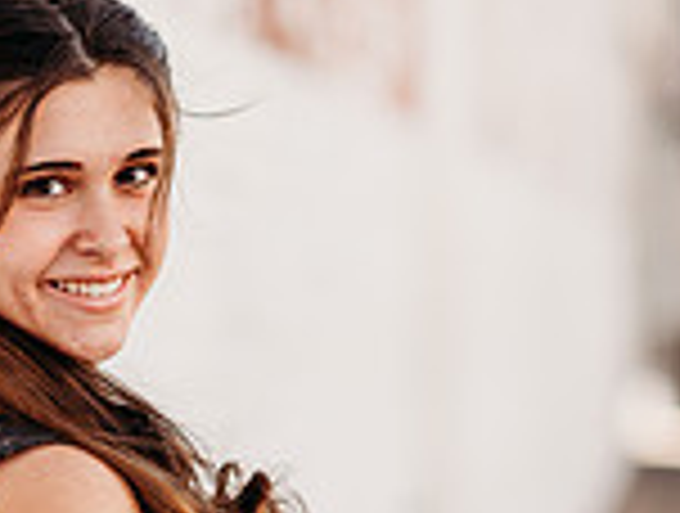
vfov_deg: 6.1
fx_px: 4785
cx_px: 41
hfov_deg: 8.1
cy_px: 630
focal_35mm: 243
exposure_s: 1/800
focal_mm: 85
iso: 100
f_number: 2.2
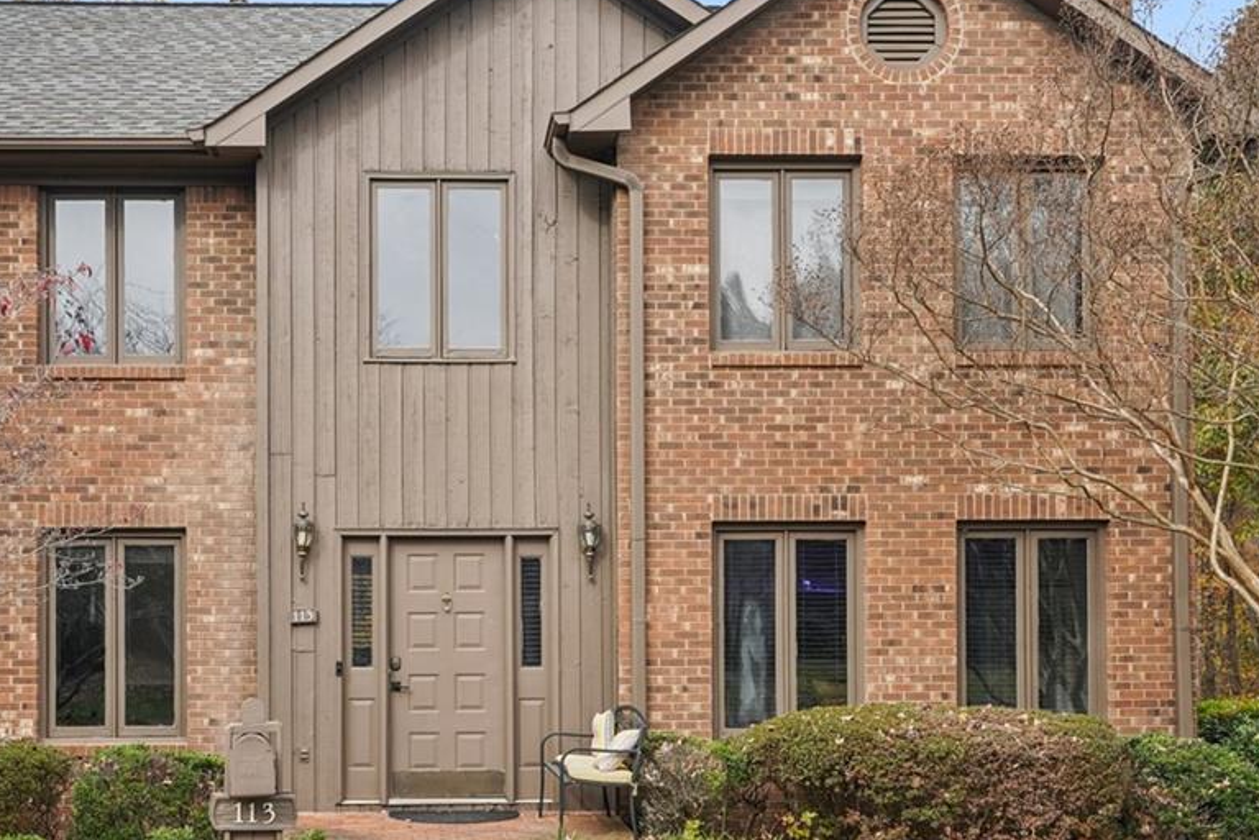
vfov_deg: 33.4
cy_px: 403
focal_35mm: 40
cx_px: 466
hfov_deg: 48.0
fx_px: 1399
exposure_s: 1/30
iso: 125
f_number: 8
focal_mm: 20
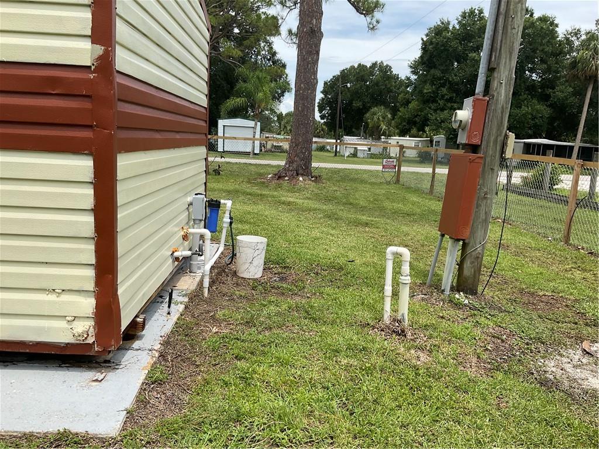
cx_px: 300
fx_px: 502
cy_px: 224
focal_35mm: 29
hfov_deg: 61.7
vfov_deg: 48.2
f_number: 1.8
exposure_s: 1/1626
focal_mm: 3
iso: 16
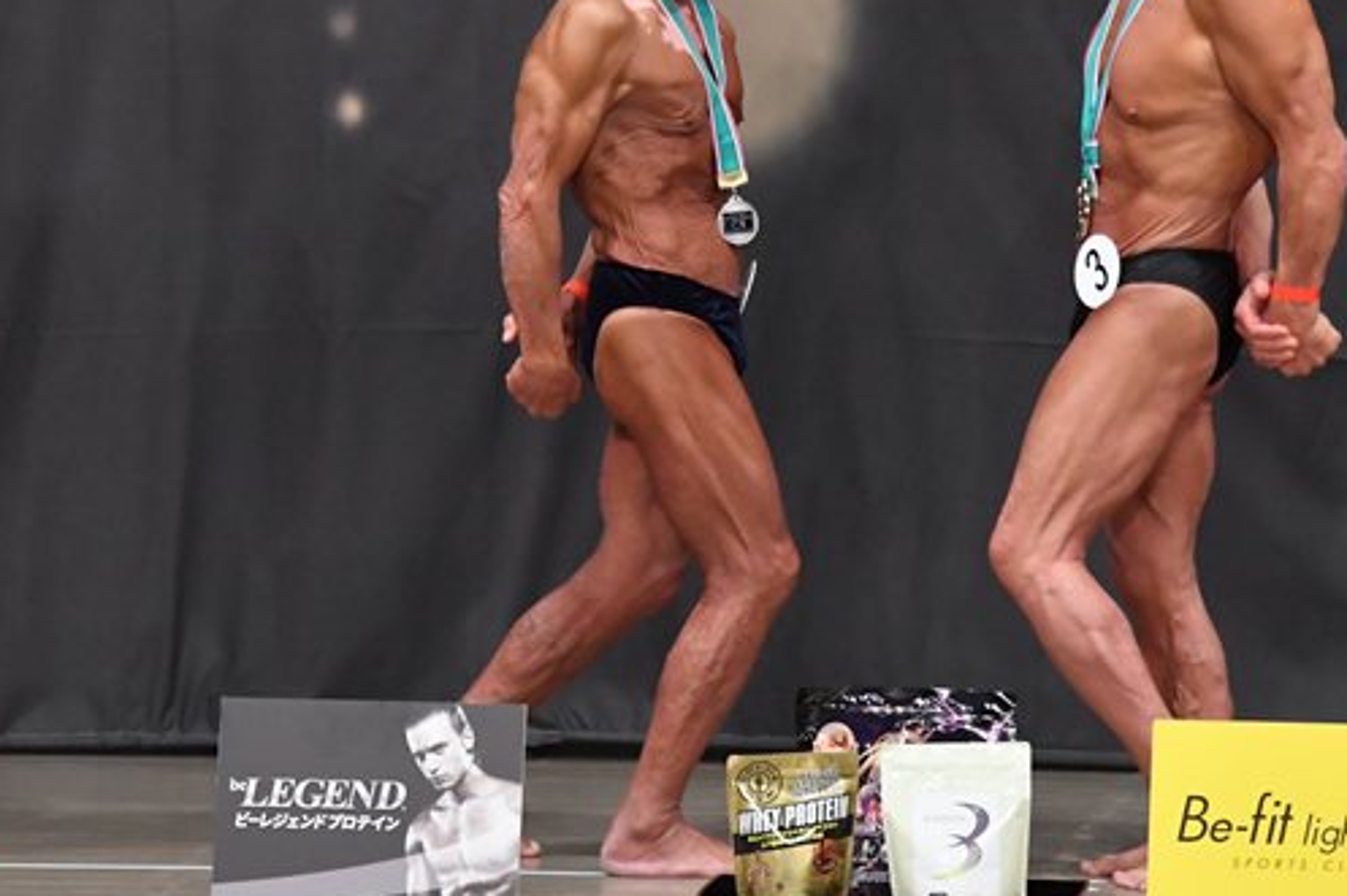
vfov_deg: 3.9
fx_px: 13128
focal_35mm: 351
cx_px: 497
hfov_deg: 5.9
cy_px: 279
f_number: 5.6
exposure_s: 1/400
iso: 5000
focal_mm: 150
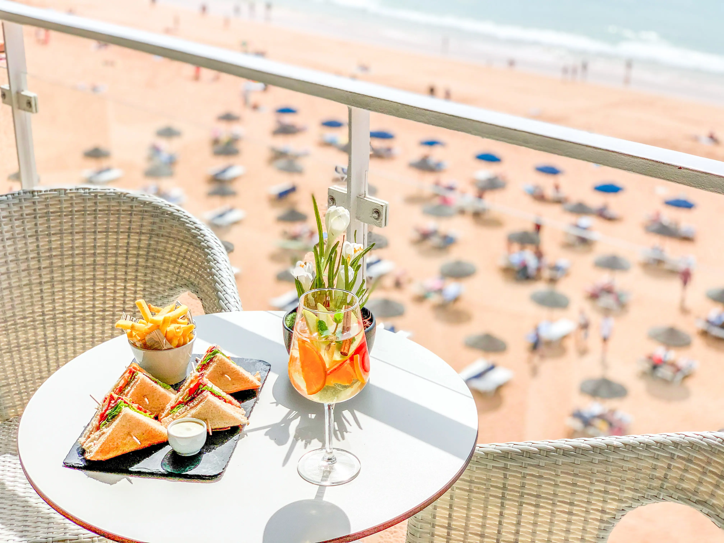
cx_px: 362
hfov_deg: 36.8
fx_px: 1088
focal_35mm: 52
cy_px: 272
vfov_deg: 28.0
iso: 16
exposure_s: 1/2179
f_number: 2.4
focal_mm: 6
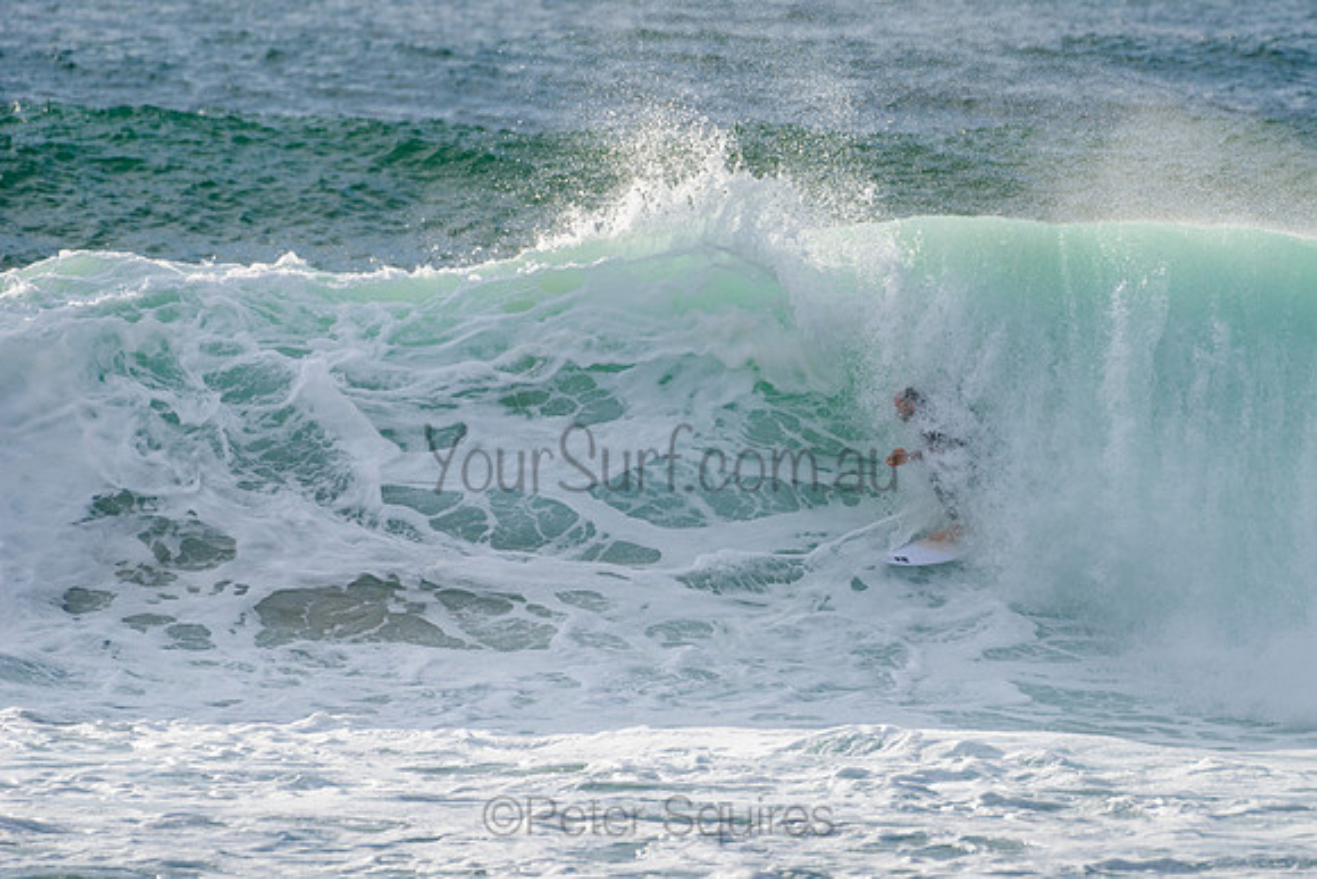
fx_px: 22403
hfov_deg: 3.4
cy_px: 439
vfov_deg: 2.2
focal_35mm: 612
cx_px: 806
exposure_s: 1/2000
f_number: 5.6
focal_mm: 500
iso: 280
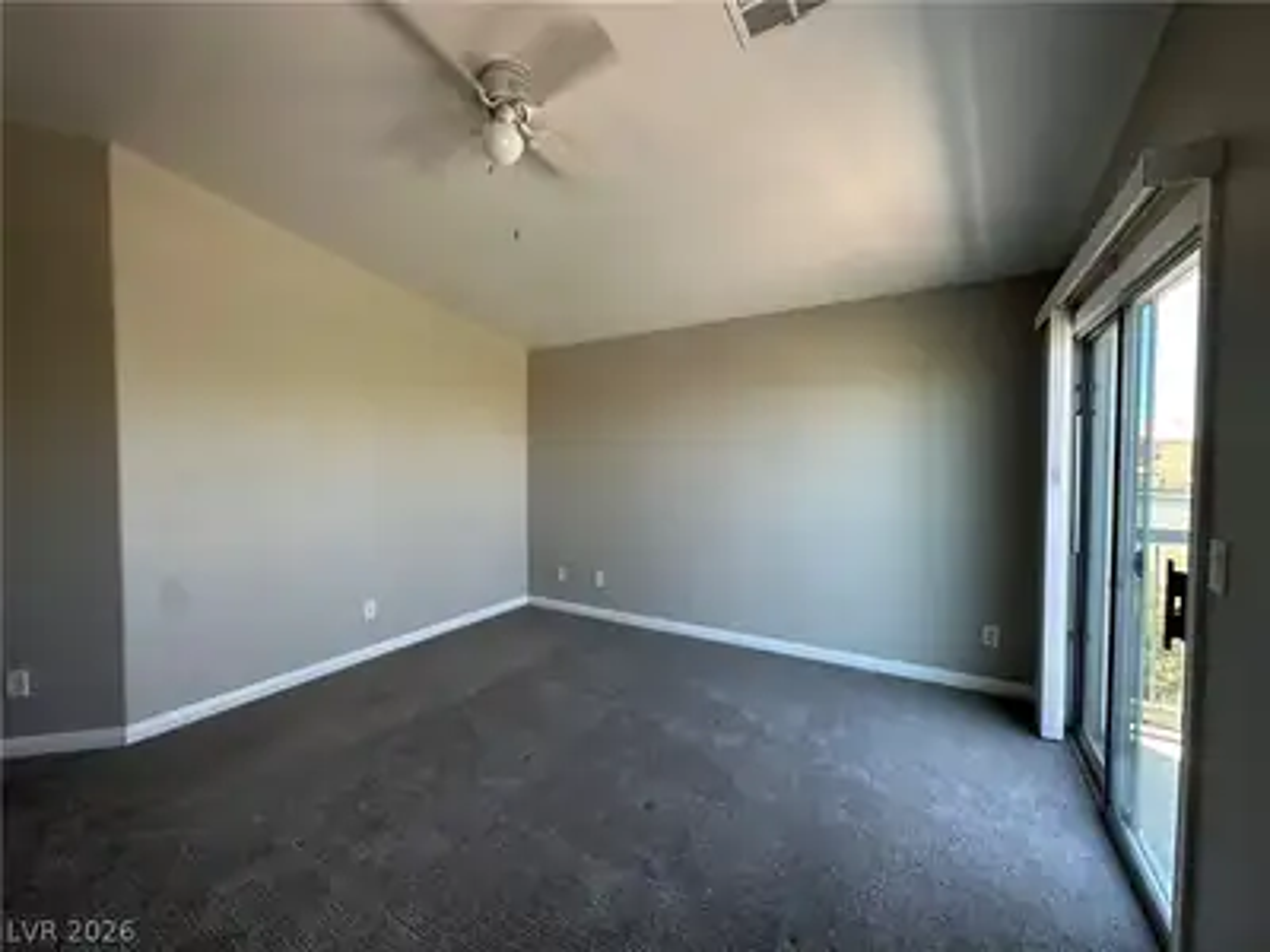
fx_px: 514
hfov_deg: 102.1
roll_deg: -2.6
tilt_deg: -1.3
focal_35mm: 14
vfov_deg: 85.7
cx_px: 635
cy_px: 476
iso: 100
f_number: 2.2
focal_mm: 2.22
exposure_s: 1/99
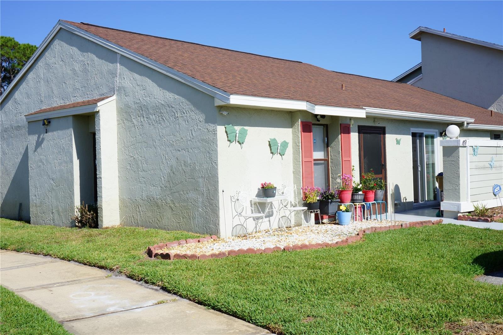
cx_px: 252
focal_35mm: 40
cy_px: 168
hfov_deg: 48.5
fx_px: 559
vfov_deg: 33.4
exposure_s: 1/320
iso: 100
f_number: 11
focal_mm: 40
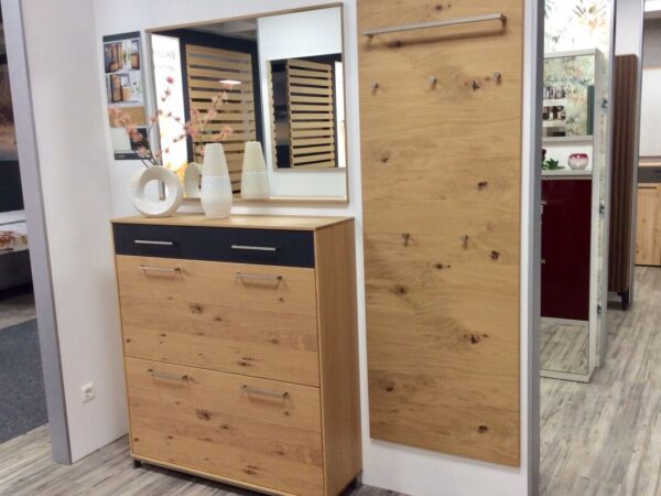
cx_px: 330
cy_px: 248
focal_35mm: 32
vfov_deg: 44.2
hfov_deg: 56.8
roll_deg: +0.9
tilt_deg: -10.1
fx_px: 611
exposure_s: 1/25
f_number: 2.4
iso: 50
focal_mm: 3.3
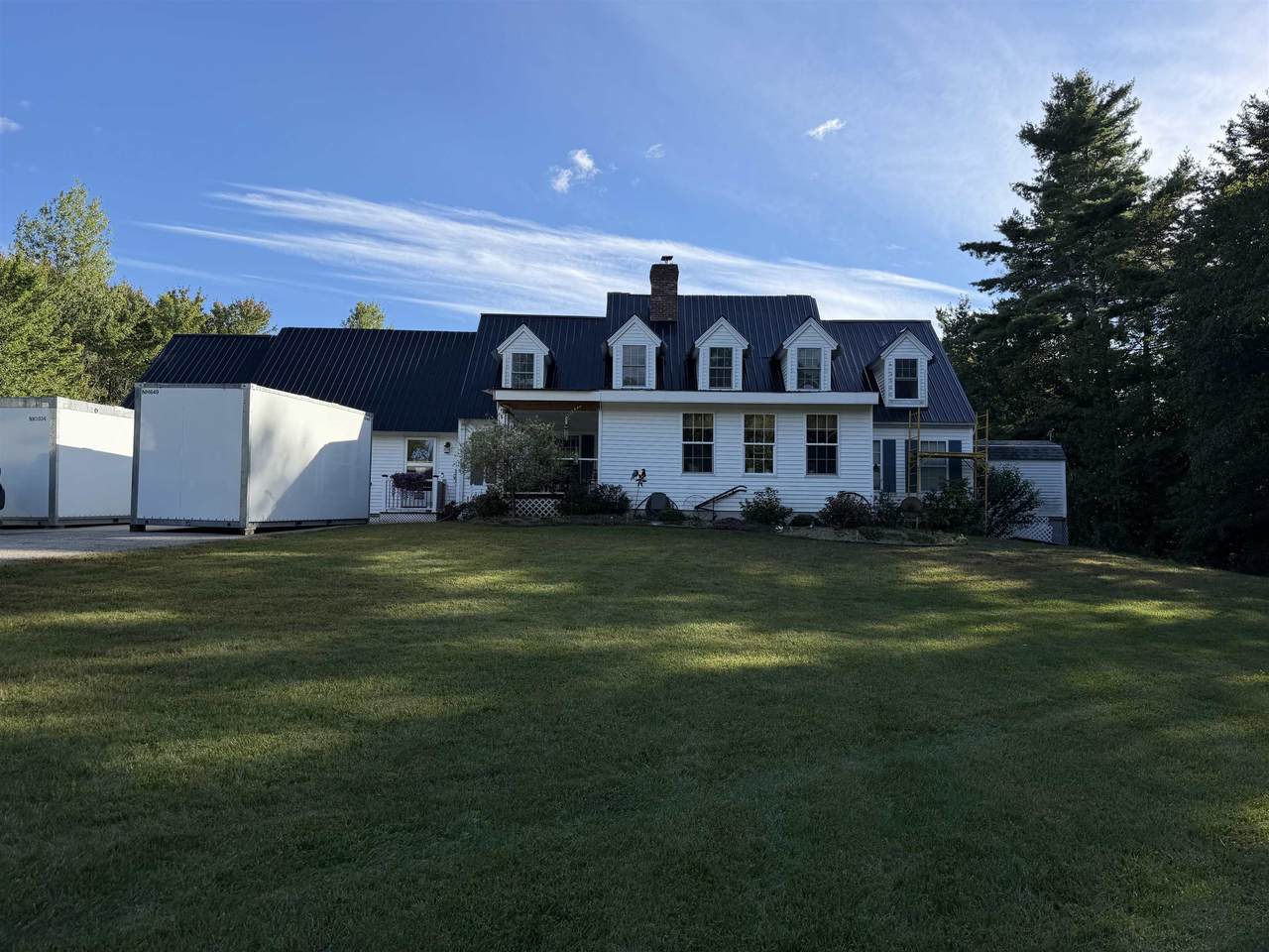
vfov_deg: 56.8
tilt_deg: +5.0
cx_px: 634
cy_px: 476
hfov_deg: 71.6
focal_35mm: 24
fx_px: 880
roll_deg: -0.2
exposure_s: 1/3425
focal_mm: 6.76
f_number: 1.78
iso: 80
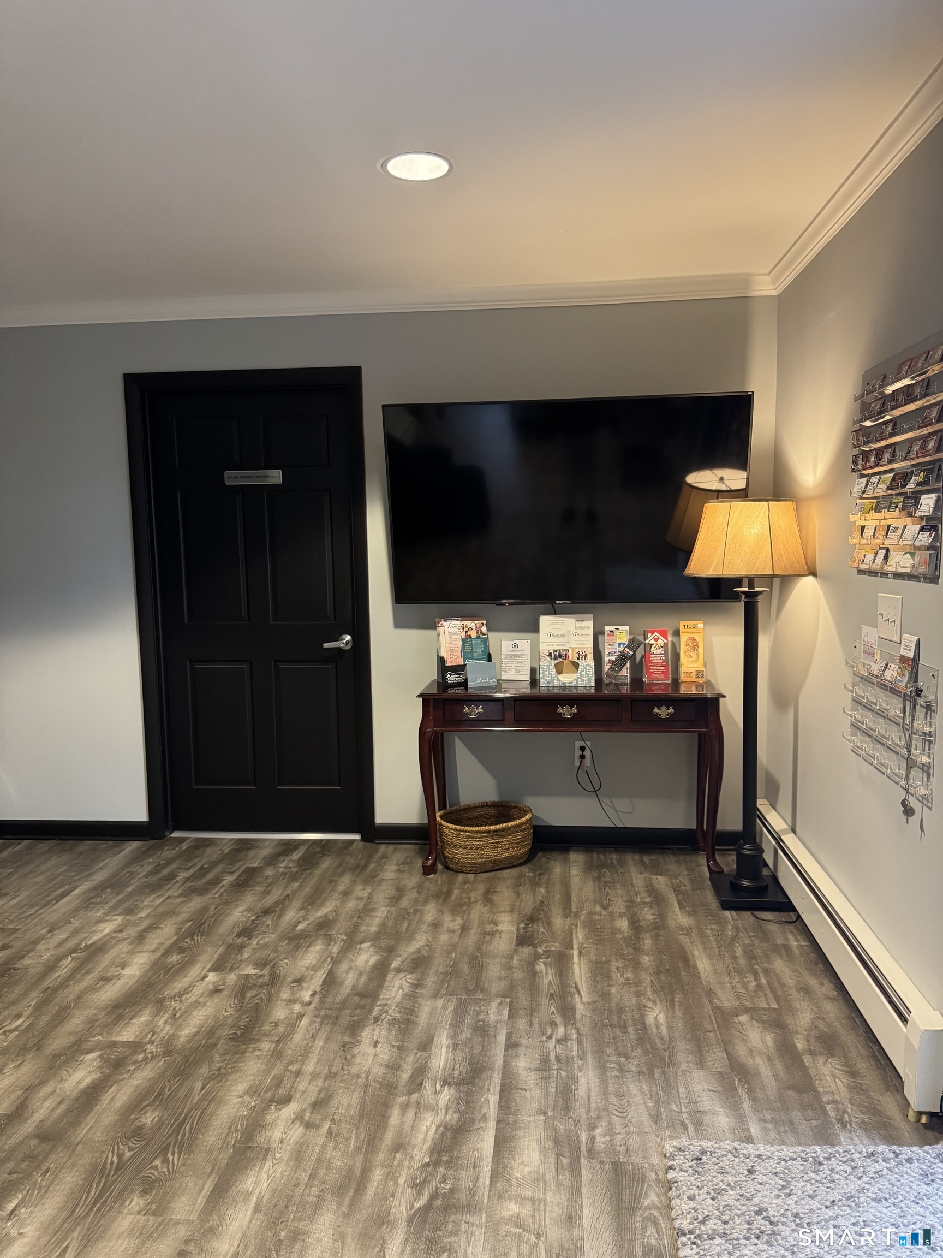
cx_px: 472
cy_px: 629
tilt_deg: -6.0
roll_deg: +1.4
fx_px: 872
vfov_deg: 71.6
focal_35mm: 24
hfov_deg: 56.8
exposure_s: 1/60
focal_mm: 6.76
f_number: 1.78
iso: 640
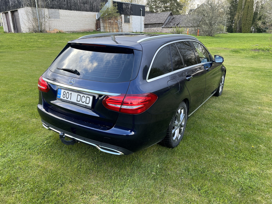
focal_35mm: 26
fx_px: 204
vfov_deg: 53.1
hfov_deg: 67.3
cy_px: 102
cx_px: 136
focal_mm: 5.7
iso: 32
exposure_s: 1/118
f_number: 1.5
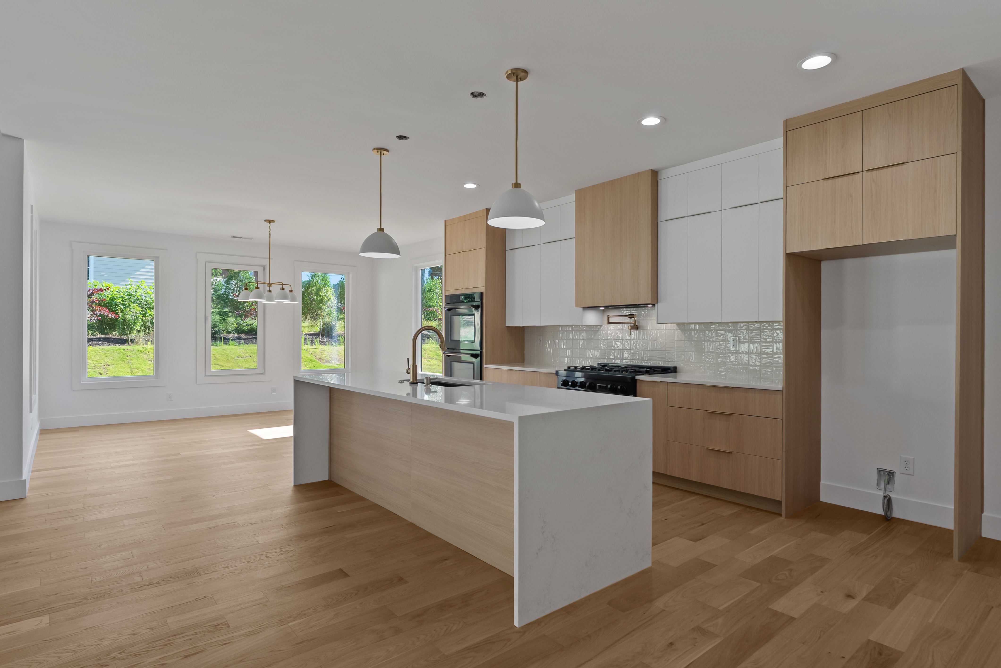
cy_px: 334
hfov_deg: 86.9
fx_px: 529
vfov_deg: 64.6
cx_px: 500
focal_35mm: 19
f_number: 8
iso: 200
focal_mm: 19
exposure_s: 1/13
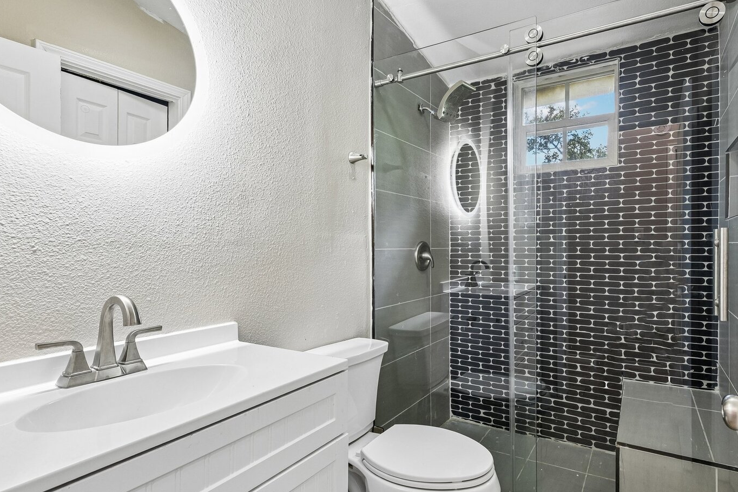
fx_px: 389
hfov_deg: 86.3
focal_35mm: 19
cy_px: 249
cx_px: 423
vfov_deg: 64.5
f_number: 8
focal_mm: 16
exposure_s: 1/15
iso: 800
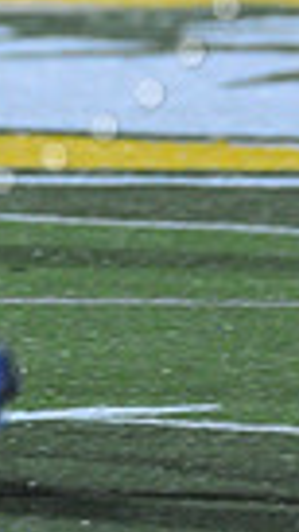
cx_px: -151
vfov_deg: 1.4
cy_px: -256
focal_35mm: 1556
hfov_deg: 0.8
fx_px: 21945
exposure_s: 1/200
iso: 6400
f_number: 6
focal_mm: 350
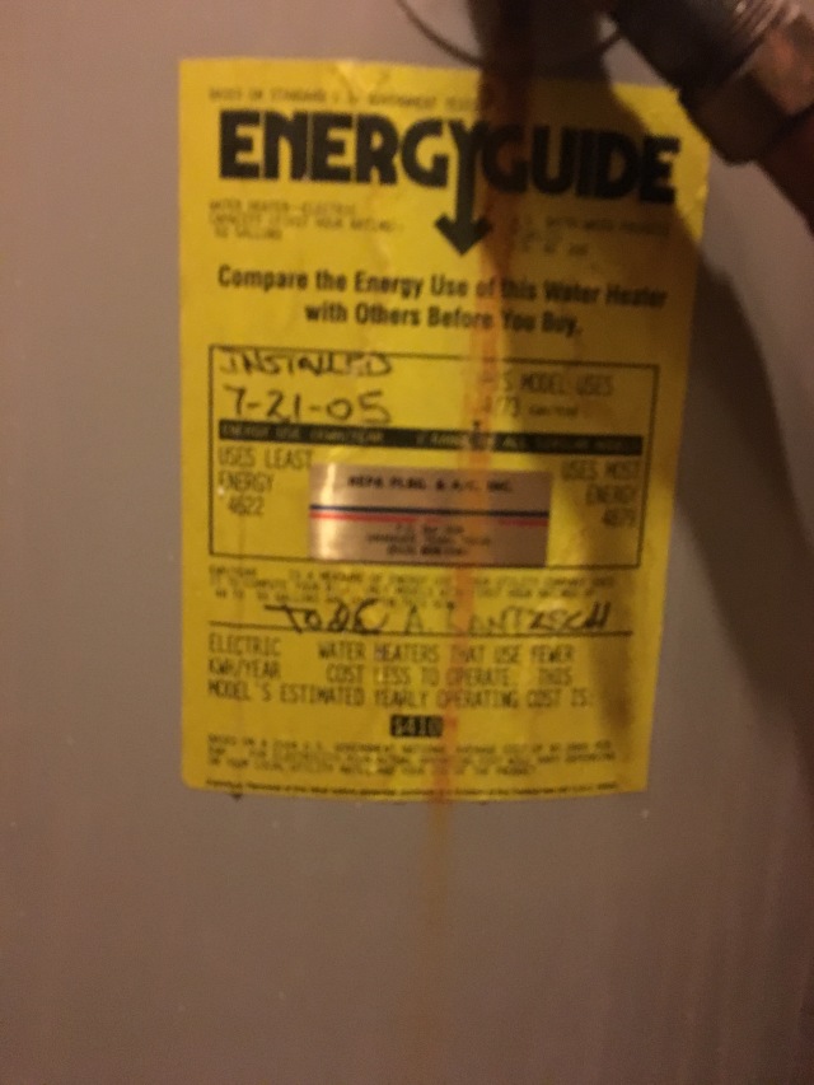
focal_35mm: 29
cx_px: 407
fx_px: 909
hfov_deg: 48.2
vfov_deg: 61.7
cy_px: 542
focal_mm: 4.15
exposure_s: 1/15
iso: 500
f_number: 2.2
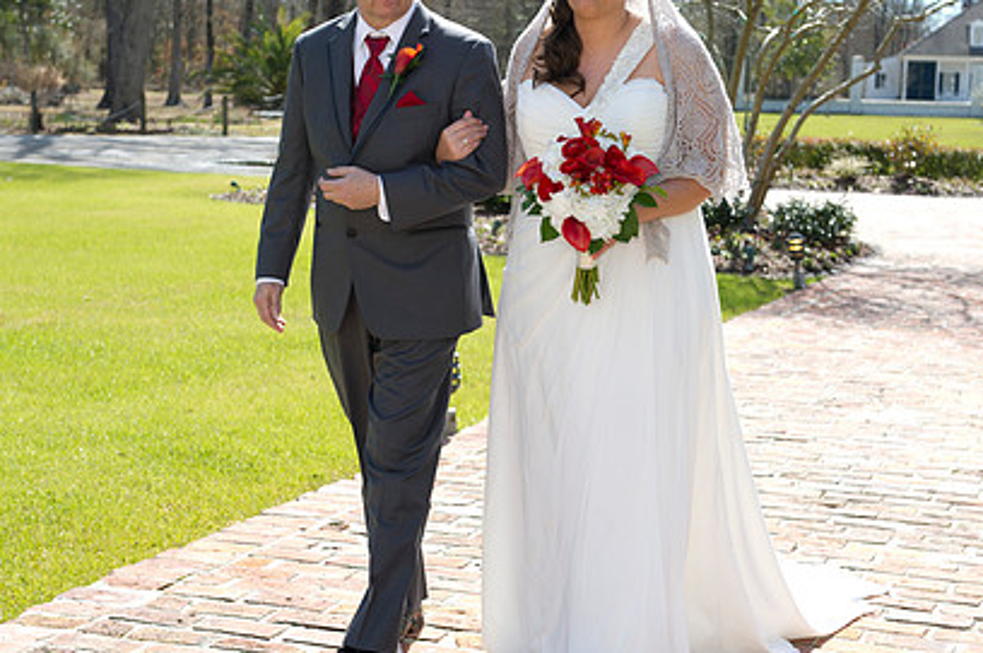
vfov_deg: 18.4
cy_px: 292
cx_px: 542
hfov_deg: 27.4
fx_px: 2018
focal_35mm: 74
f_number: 5.6
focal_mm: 52
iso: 100
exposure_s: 1/250
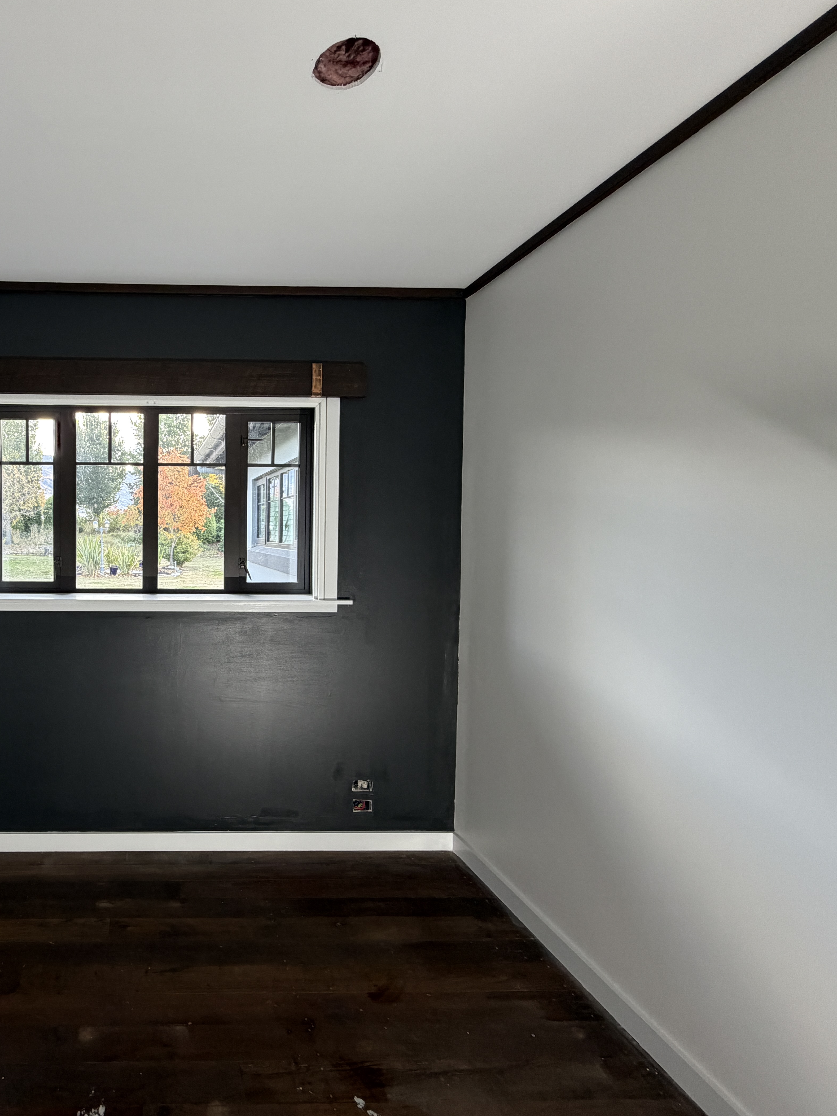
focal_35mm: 19
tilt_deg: -2.1
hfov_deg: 62.7
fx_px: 613
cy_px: 552
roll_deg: -0.6
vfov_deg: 84.7
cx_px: 164
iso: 250
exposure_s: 1/100
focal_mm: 2.22
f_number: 2.2
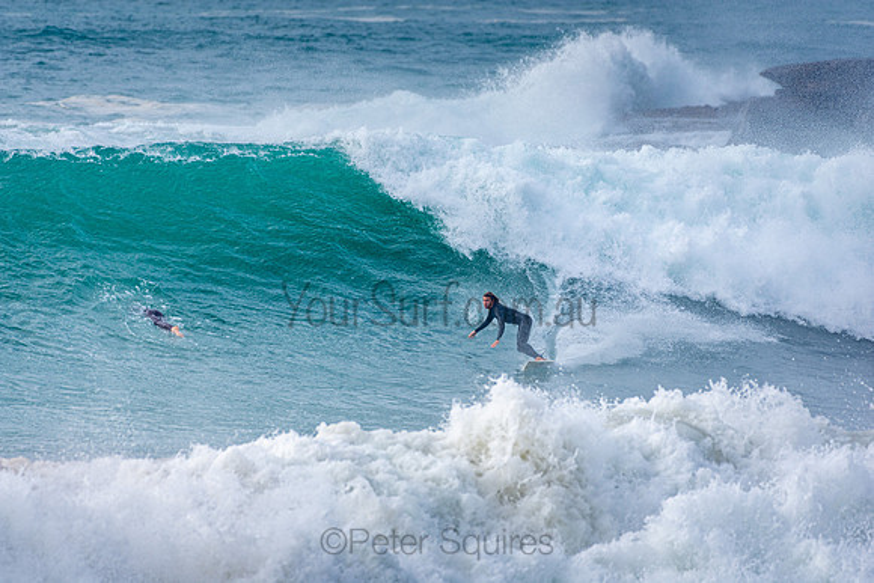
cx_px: 437
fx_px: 18212
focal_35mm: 750
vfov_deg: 1.8
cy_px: 292
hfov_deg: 2.7
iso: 100
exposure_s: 1/500
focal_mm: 500
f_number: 5.6
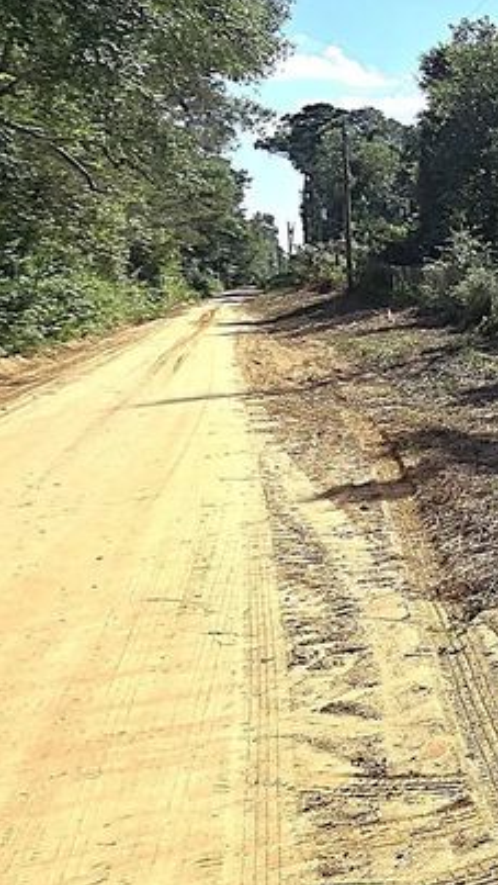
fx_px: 844
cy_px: 310
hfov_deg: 17.3
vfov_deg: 54.4
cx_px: 1086
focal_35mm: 36
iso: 50
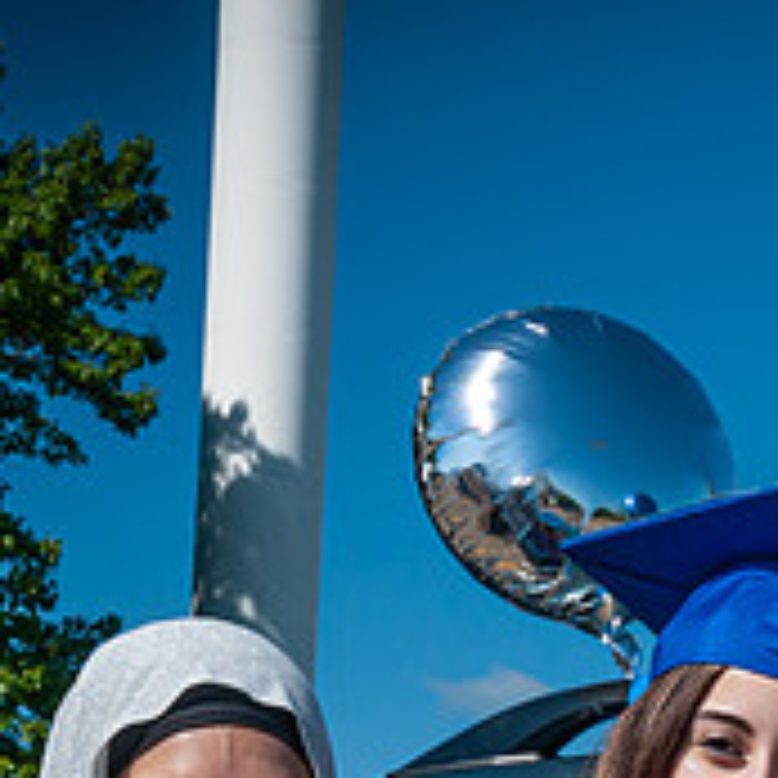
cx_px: 1020
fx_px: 3026
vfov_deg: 14.4
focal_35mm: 119
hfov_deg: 14.1
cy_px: 809
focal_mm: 24
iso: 200
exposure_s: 1/500
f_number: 10
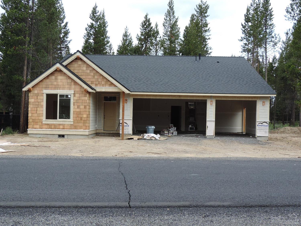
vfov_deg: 33.6
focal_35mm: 43
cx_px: 150
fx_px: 374
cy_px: 113
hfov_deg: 43.9
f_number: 3.4
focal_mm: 7.6
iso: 80
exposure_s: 1/400
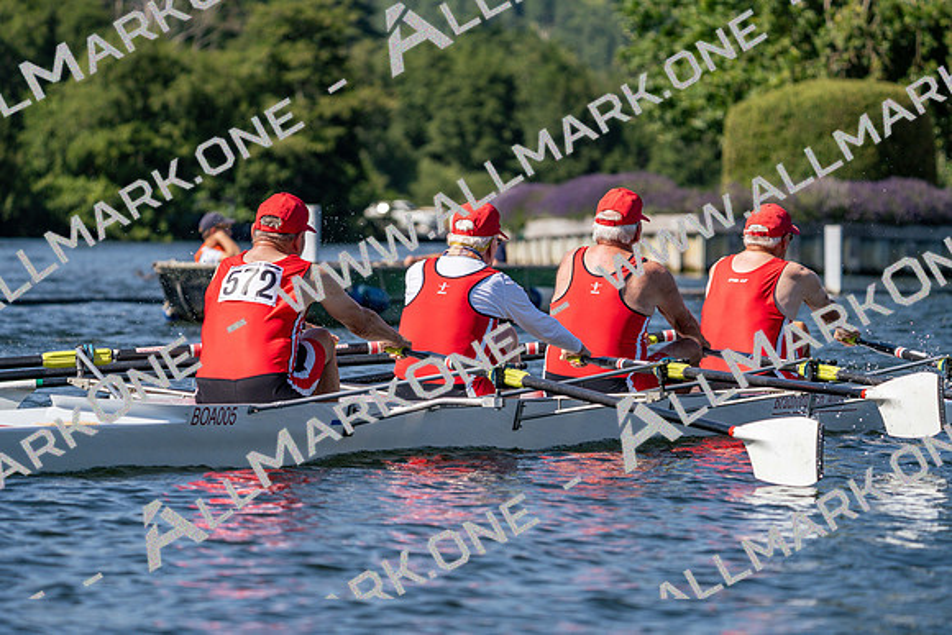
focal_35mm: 225
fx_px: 5951
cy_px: 318
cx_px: 476
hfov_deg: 9.1
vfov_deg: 6.1
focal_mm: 225
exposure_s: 1/1600
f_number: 5.6
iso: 200
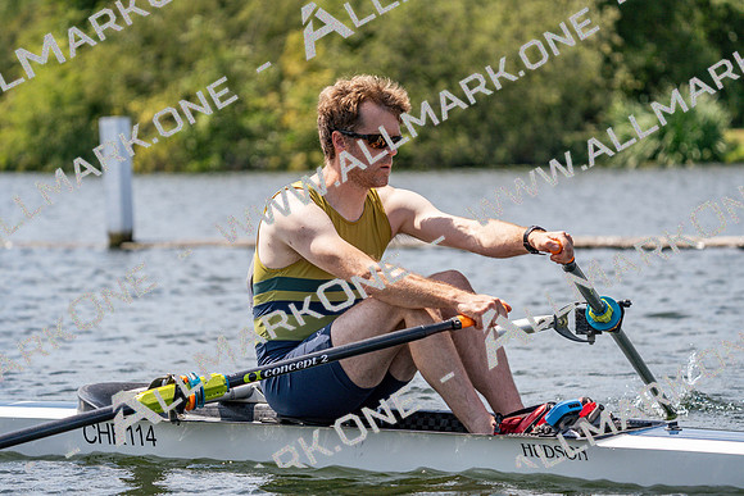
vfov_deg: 6.9
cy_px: 248
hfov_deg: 10.3
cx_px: 372
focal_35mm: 200
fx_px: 4134
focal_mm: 200
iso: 320
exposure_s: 1/2000
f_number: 5.6
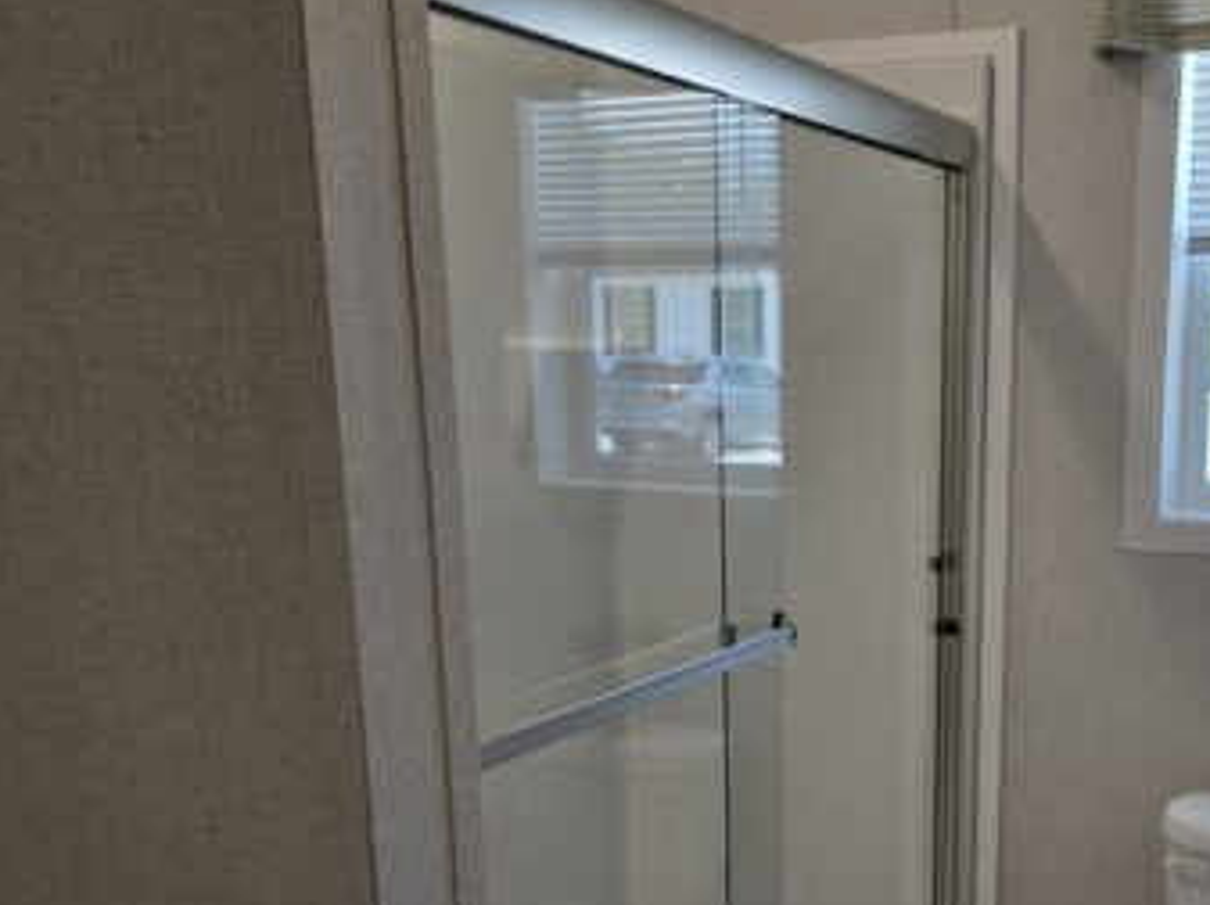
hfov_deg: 44.4
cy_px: 646
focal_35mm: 41
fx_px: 1432
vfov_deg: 34.5
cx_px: 898
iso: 25
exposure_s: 1/172
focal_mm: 5.4
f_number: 1.8
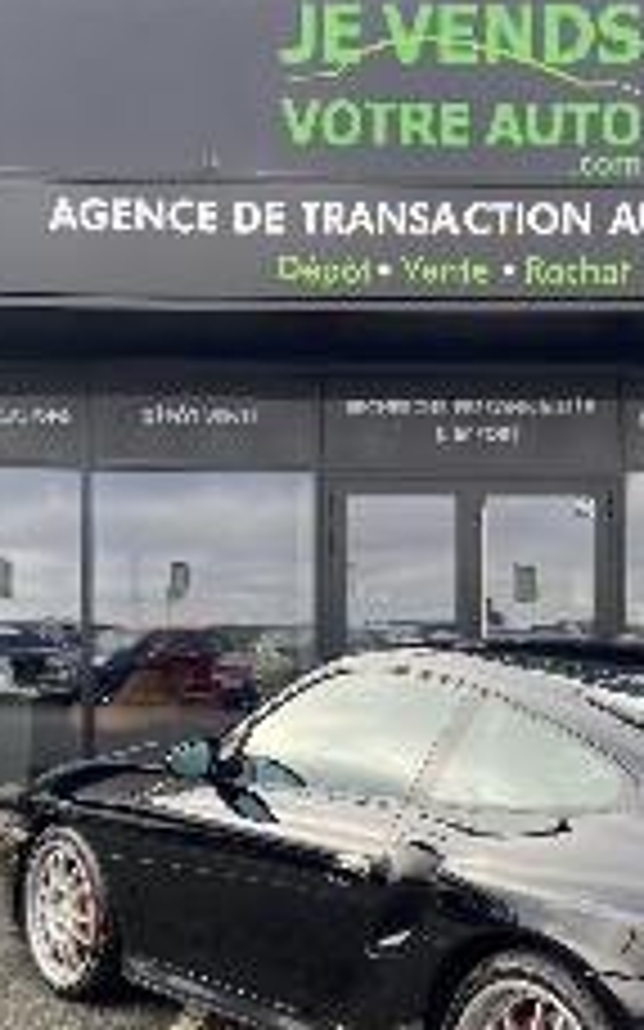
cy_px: 688
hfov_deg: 25.5
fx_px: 1405
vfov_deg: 39.8
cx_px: 473
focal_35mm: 50
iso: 32
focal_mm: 4.25
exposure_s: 1/229
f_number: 1.8
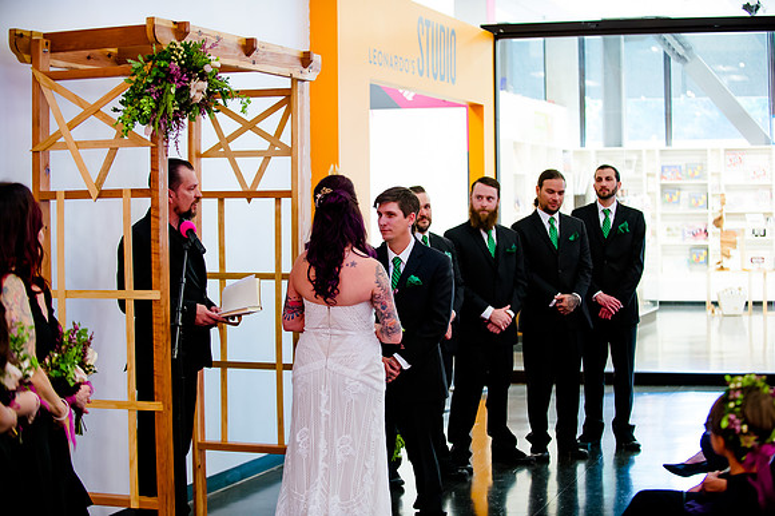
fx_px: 1506
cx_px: 388
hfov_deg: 28.9
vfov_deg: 19.4
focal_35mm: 70
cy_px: 258
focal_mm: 70
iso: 2500
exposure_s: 1/100
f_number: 2.8
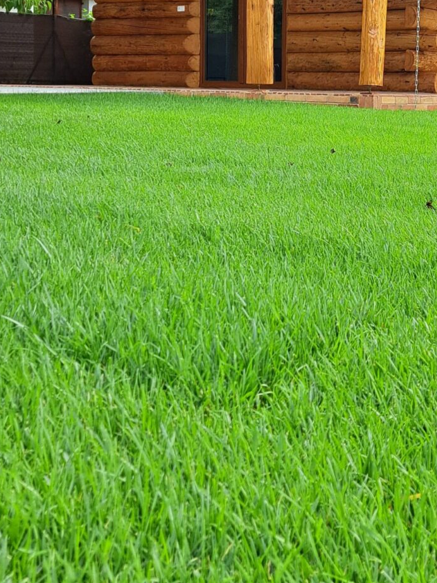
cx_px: 304
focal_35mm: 52
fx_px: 875
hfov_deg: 27.8
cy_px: 140
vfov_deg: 35.9
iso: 50
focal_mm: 5.23
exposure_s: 1/526
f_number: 1.8
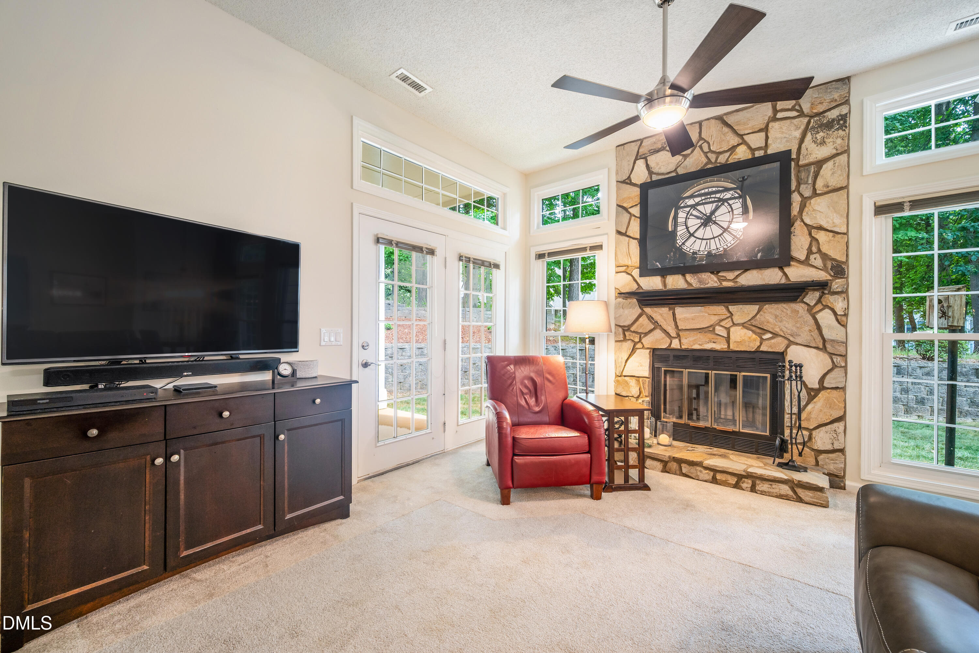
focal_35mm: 14
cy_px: 326
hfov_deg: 104.3
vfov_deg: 81.2
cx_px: 490
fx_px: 381
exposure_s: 1/1.25
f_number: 8
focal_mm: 14
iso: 320
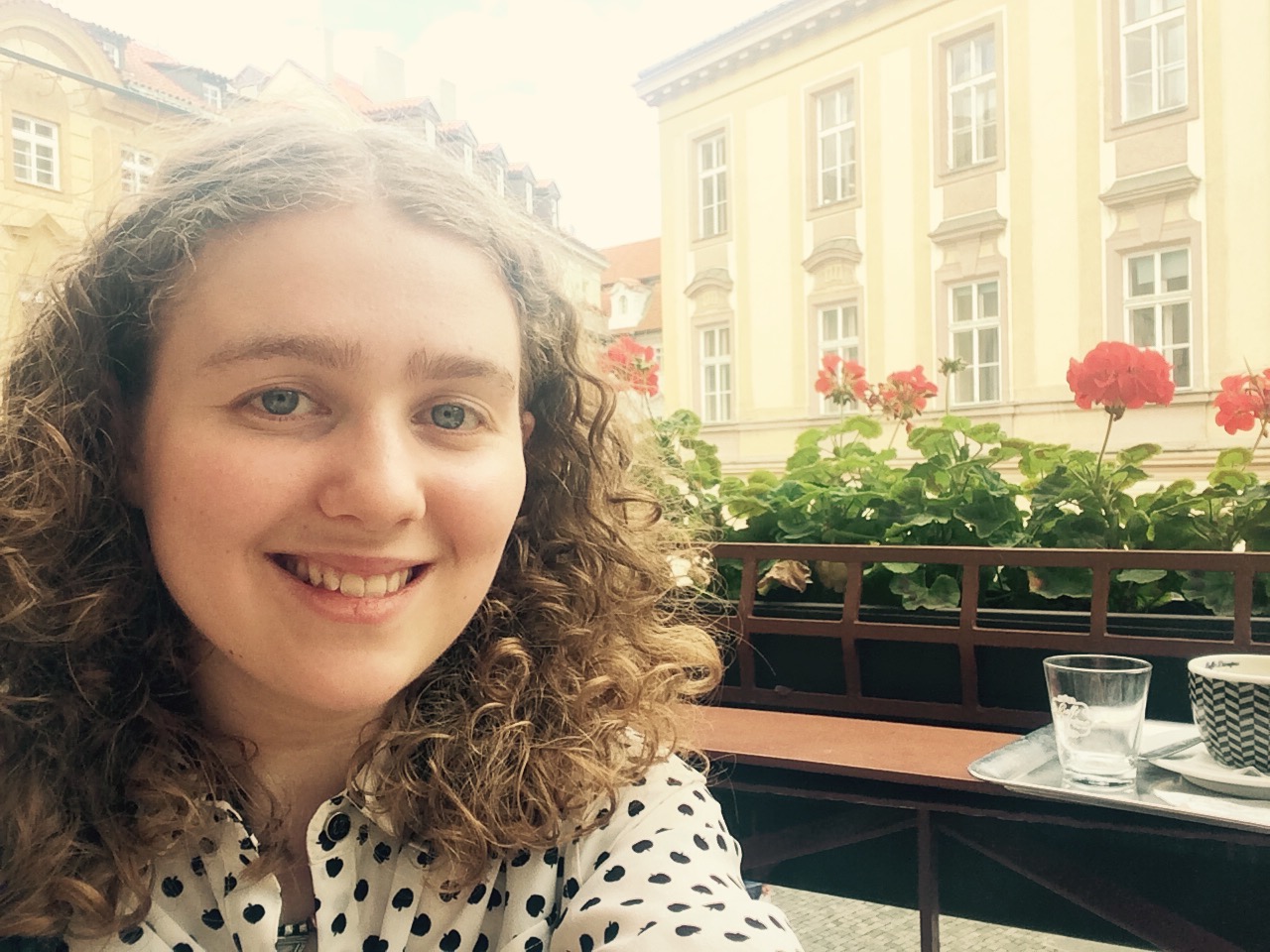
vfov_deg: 45.4
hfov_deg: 58.4
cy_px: 476
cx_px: 635
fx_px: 1137
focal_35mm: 31
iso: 50
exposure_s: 1/148
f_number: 2.4
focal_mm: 2.15
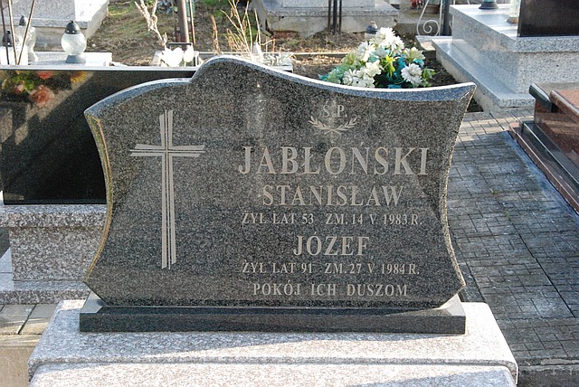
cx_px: 290
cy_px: 194
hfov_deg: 33.4
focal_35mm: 60
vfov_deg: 22.7
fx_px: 966
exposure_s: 1/320
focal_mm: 40
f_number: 9
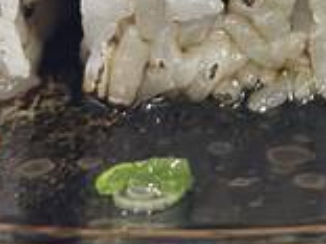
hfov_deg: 8.7
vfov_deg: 6.2
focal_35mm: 226
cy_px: -412
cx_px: 389
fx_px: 2128
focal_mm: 6.86
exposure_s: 1/30
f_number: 1.78
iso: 640
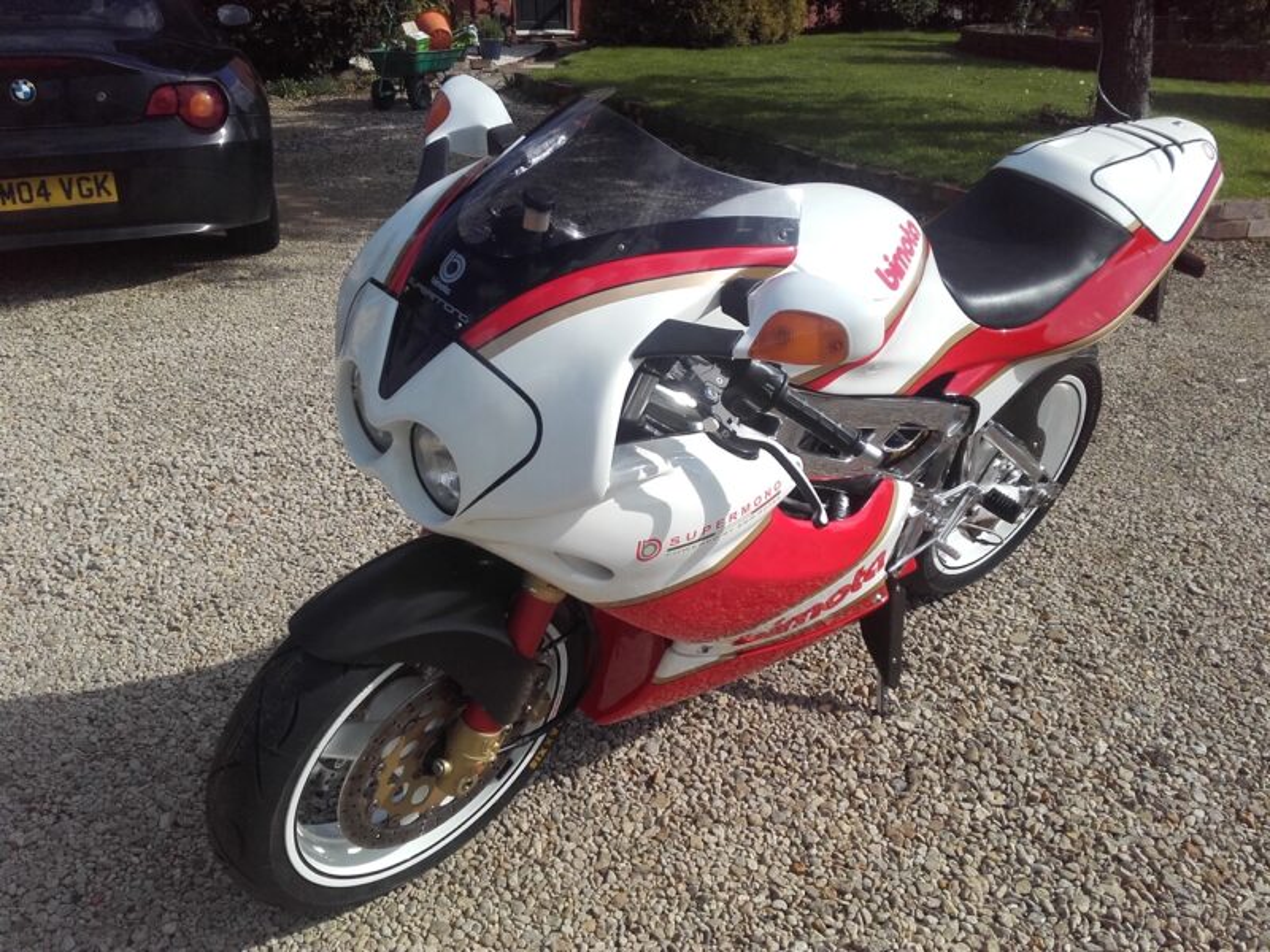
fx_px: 1137
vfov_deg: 45.4
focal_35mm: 31
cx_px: 635
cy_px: 476
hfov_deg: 58.4
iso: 50
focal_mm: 3.31
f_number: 2.2
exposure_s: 1/1638
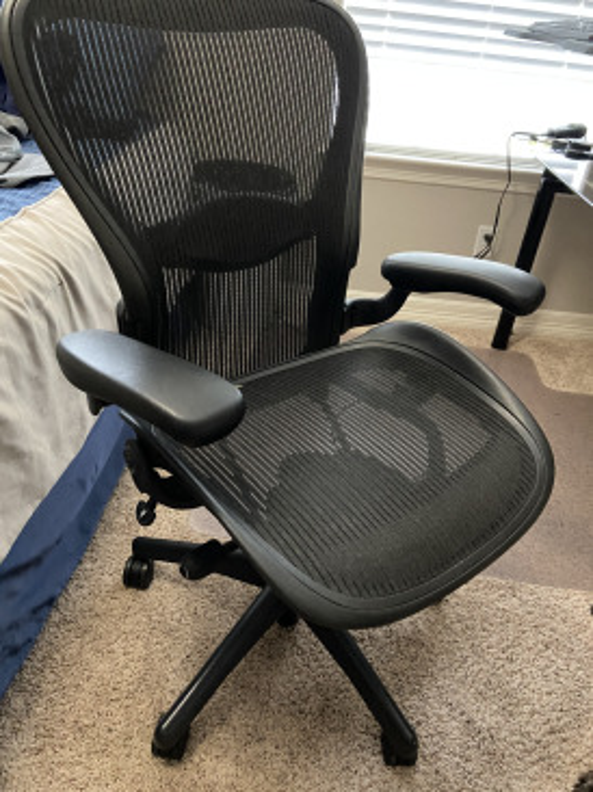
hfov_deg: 53.0
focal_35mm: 26
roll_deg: -5.8
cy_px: 396
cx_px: 296
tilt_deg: -32.8
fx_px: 595
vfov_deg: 67.3
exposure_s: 1/30
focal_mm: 4.25
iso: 1000
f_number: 1.8
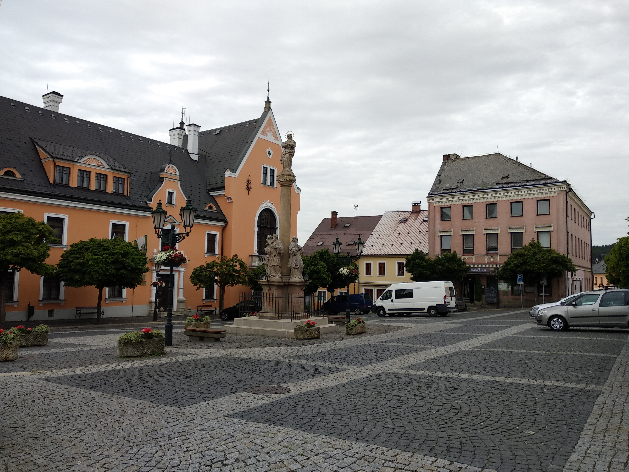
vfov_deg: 53.1
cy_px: 236
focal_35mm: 26
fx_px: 472
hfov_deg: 67.3
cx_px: 314
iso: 100
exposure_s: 1/758
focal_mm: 3.81
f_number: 2.2
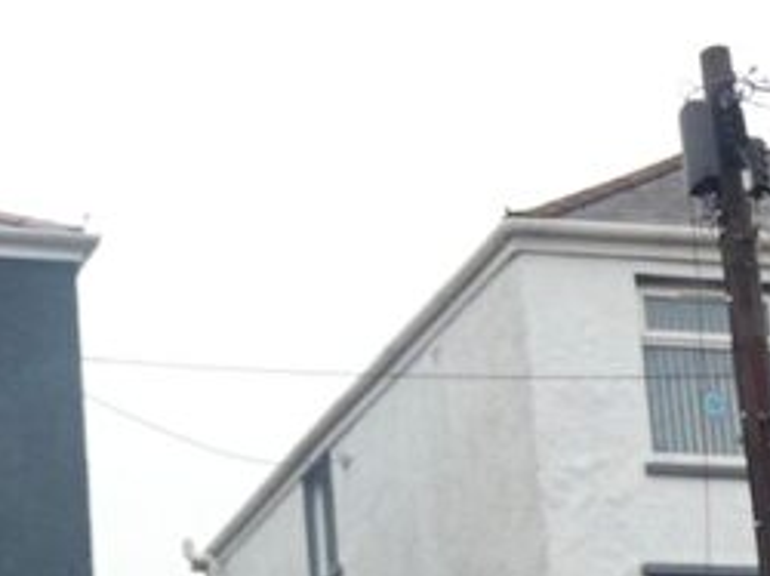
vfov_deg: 11.2
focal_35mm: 129
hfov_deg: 15.1
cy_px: 701
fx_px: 2867
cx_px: 86
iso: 80
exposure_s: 1/200
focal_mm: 8.2
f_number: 3.8
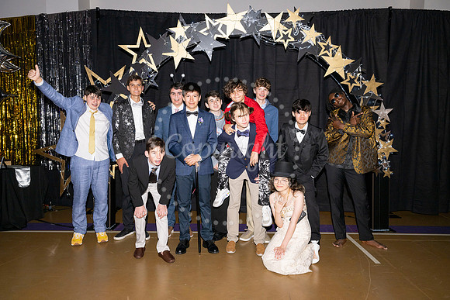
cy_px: 150
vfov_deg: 47.2
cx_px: 225
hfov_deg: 66.4
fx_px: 344
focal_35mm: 28
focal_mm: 27.5
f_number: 5.6
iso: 320
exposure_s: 1/100
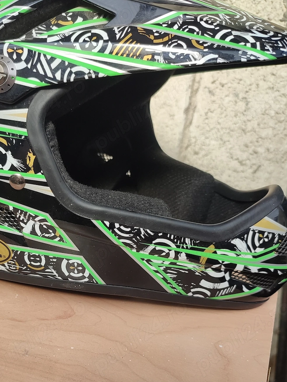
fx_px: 420
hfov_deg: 37.2
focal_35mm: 38
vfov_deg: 48.3
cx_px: 89
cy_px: 250
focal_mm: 6.04
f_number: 1.9
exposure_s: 1/315
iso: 50
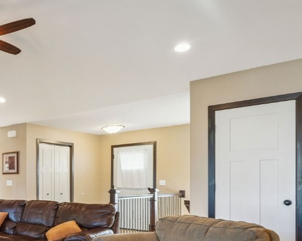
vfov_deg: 40.1
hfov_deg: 39.4
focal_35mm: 36
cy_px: 177
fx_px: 322
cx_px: -43
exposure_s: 1/2.5
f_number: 10
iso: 400
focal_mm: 16
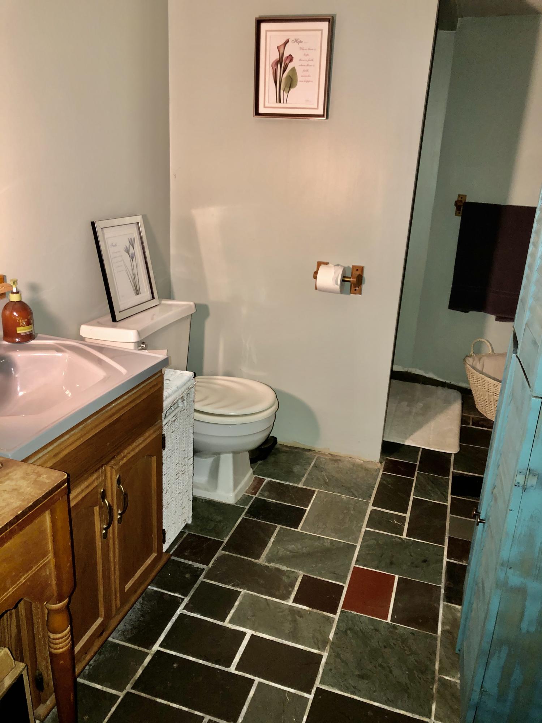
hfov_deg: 49.7
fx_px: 585
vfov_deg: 63.4
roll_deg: -3.4
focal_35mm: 28
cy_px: 362
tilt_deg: -19.1
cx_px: 271
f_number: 1.8
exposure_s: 1/12
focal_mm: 3.99
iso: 64
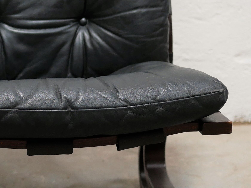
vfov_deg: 13.6
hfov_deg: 17.8
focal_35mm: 109
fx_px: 791
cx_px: 40
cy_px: 78
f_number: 1.7
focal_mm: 20
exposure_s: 1/60
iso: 400
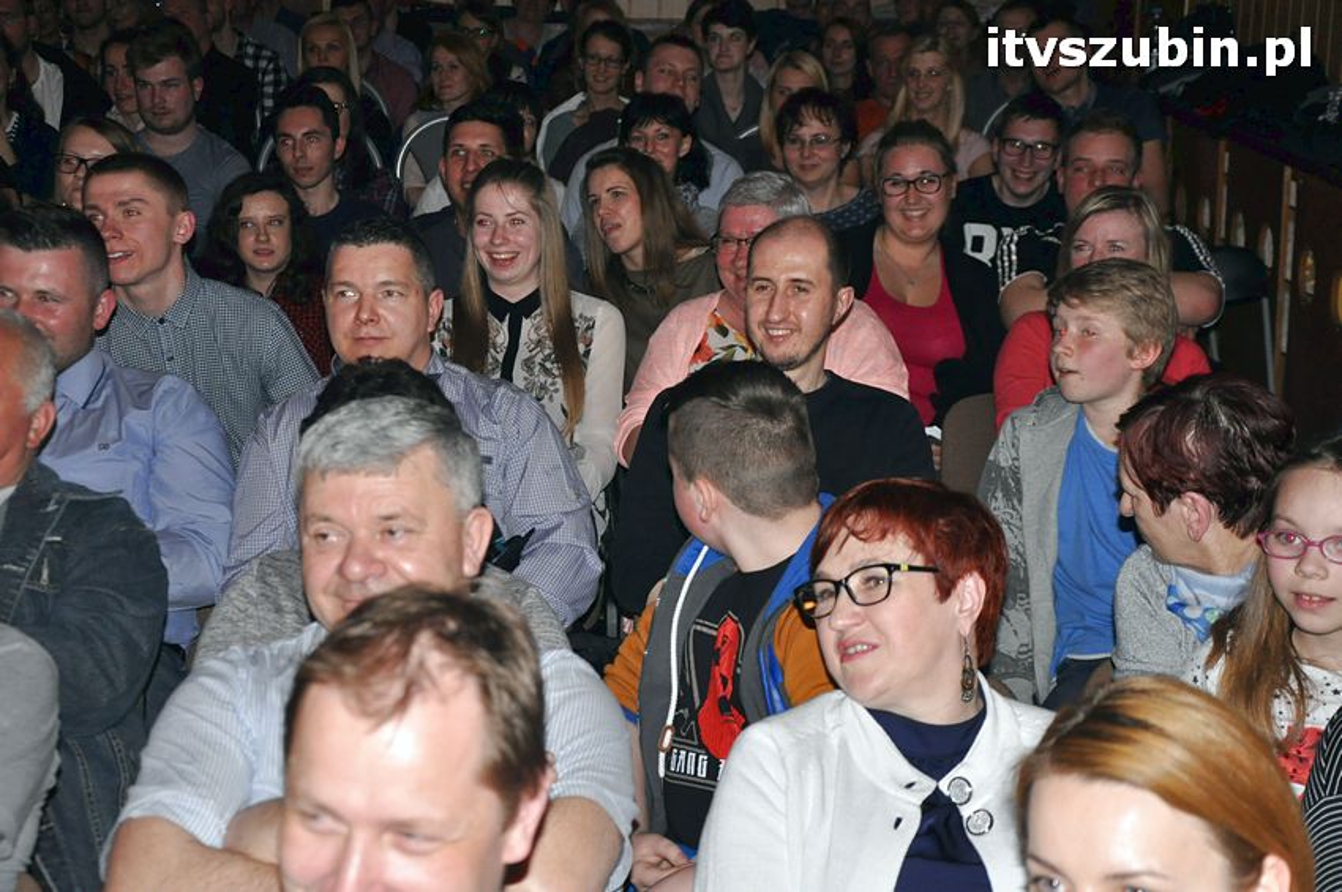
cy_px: 446
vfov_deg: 20.1
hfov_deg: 29.9
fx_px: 2514
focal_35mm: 68
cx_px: 671
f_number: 4.8
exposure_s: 1/60
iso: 1000
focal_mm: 45
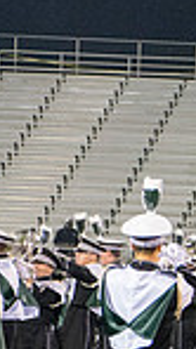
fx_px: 2667
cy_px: 315
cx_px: 656
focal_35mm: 288
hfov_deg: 4.0
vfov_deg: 7.5
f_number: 5.6
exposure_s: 1/200
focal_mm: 70
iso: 5000
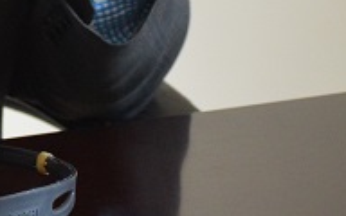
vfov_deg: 3.3
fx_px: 3719
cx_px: -407
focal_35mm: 394
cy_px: -223
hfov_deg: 5.2
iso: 2000
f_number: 4
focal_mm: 55
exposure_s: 1/80
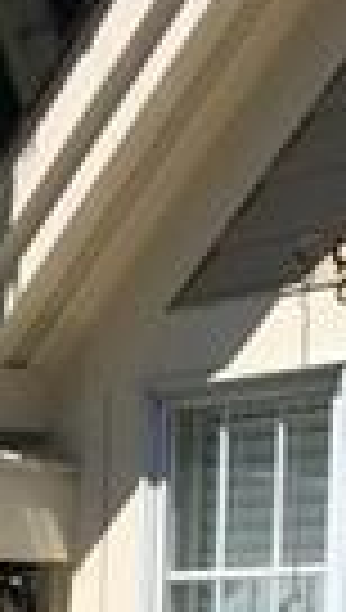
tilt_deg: -7.6
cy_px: 1192
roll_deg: -0.8
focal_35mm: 178
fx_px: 2889
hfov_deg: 6.8
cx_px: 63
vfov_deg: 11.1
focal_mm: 4.15
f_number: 2.2
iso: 32
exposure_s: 1/2415
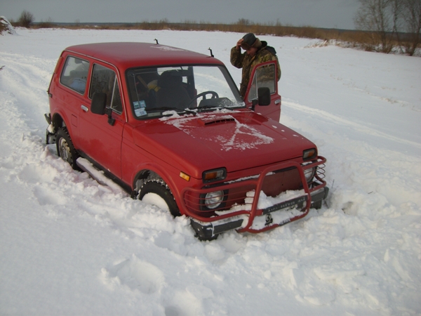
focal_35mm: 38
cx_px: 210
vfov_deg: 37.7
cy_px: 158
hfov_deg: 49.0
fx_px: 462
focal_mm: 6.2
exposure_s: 1/250
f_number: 2.7
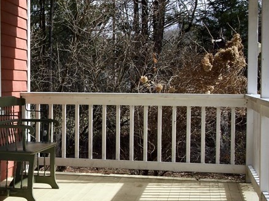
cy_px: 119
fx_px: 707
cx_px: -5
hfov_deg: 20.8
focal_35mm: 91
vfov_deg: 16.2
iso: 400
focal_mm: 18
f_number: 11
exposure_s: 1/320
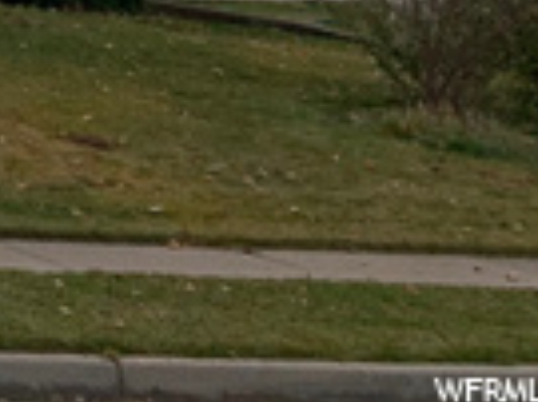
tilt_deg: +14.4
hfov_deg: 12.8
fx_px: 1910
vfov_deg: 10.4
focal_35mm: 123
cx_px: -713
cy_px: -549
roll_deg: +1.4
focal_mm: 4.25
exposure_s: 1/5128
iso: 25
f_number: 1.8
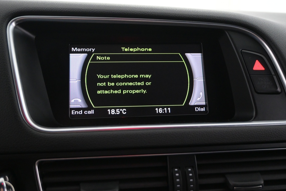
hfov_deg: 49.5
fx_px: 310
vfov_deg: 34.2
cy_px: 83
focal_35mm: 39
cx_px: 135
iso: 2500
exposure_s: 1/40
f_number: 4
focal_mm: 22
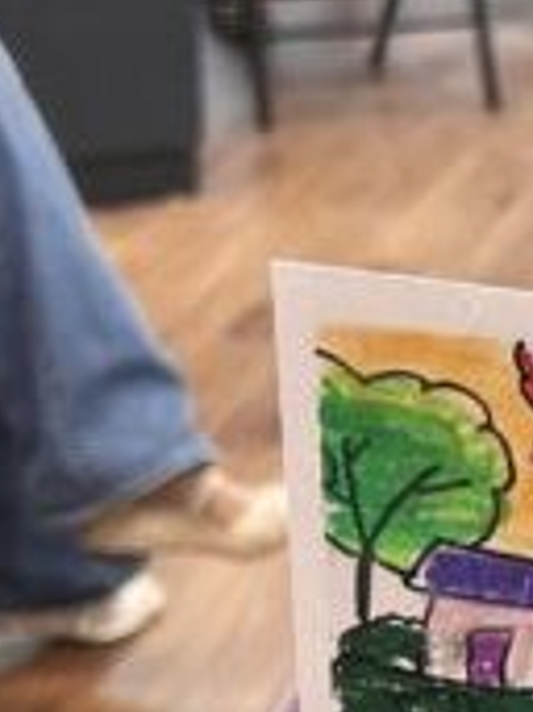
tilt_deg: -22.1
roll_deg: -5.0
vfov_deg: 12.8
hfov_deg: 9.2
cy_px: 716
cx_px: 1062
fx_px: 3124
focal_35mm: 152
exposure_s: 1/121
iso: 125
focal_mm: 5.7
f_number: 1.5
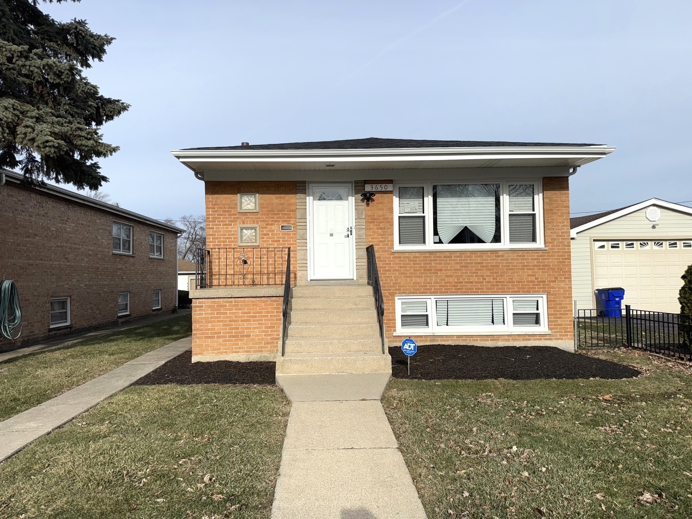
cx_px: 346
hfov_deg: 71.6
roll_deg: +1.9
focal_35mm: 24
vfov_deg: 56.8
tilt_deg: +3.2
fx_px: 480
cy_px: 260
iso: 50
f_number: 1.78
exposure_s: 1/7353
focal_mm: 6.76
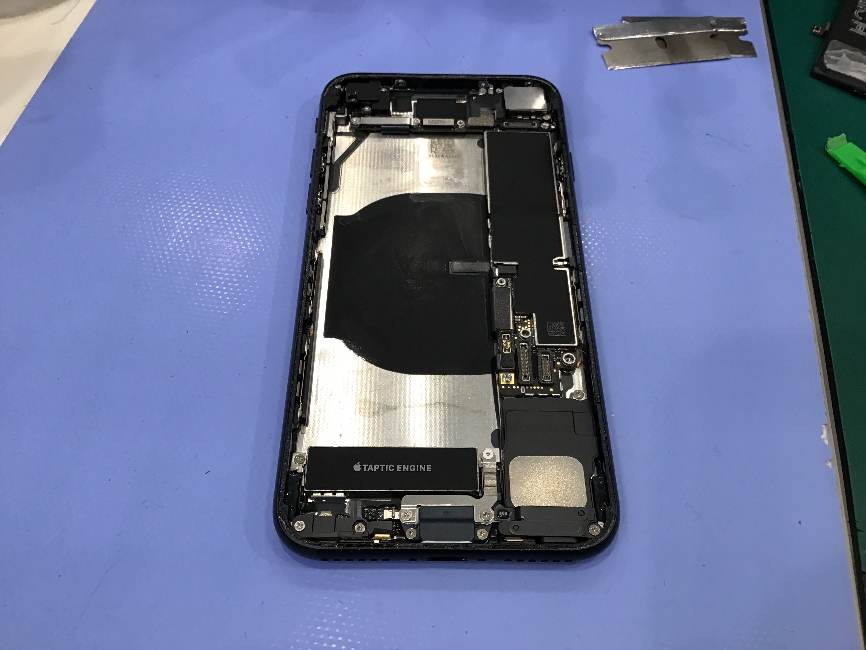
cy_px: 325
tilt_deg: -55.0
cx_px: 433
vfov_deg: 45.4
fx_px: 776
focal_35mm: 31
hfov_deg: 58.4
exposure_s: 1/30
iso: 40
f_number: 2.4
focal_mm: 3.3
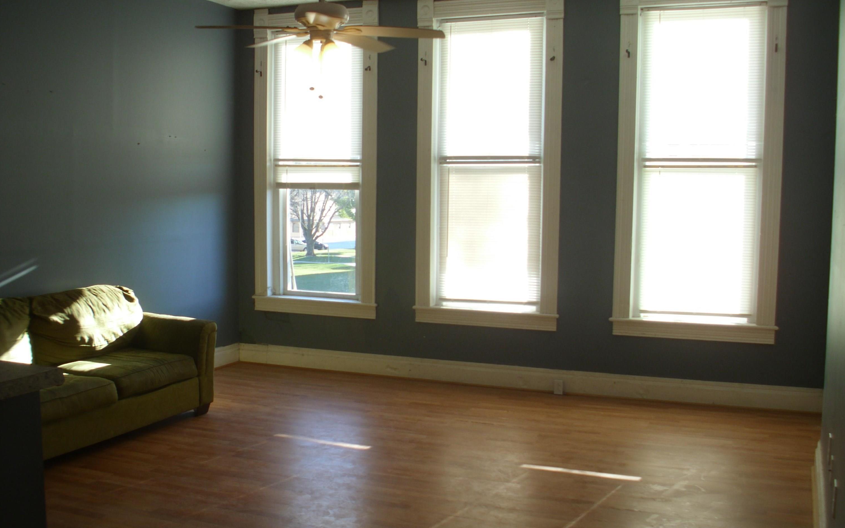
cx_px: 428
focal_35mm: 41
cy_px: 285
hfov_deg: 48.2
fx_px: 944
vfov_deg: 31.2
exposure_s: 1/69
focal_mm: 6.3
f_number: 2.9
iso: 50
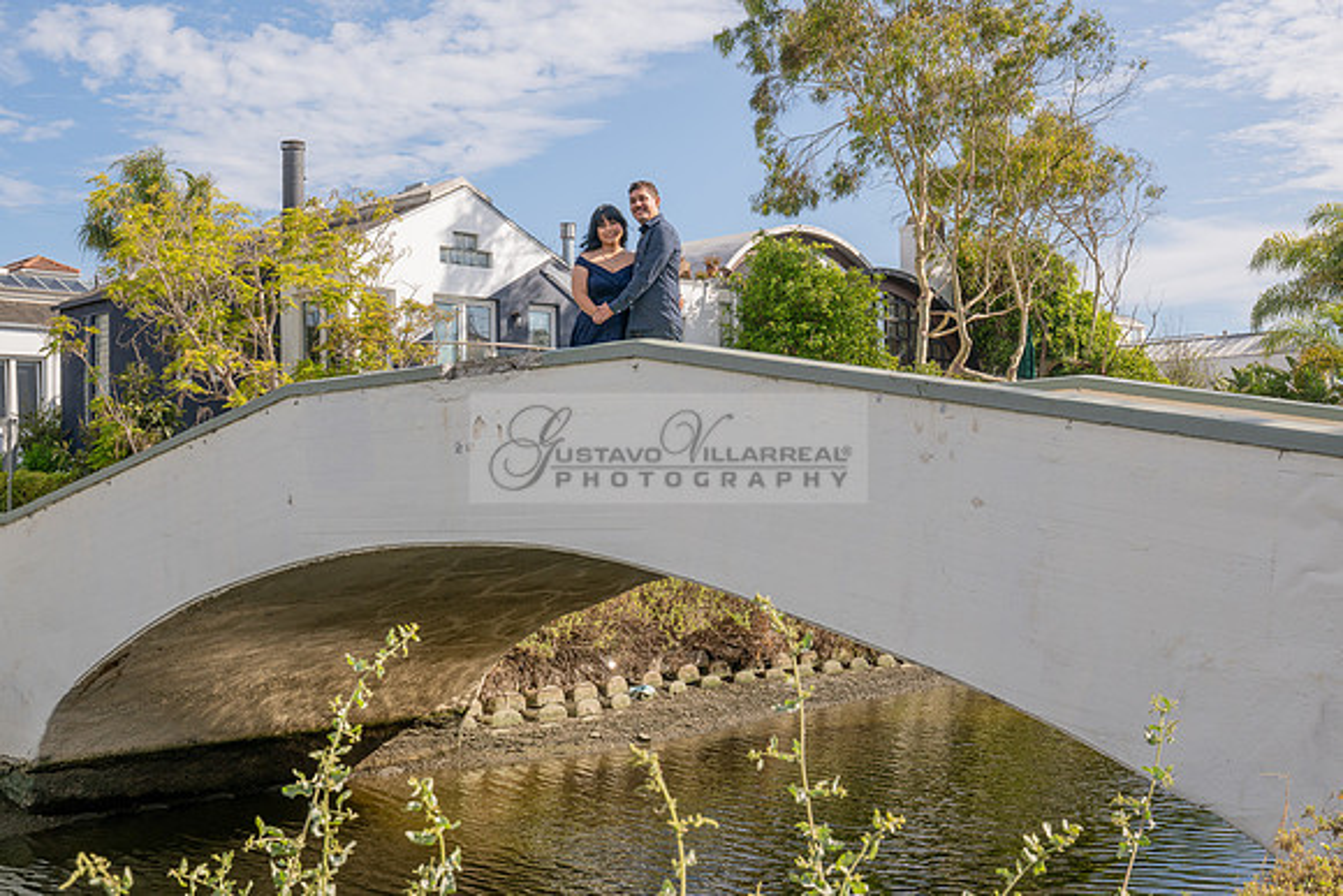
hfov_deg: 44.8
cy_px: 430
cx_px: 698
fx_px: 1629
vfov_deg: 30.7
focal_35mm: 44
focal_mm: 42
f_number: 14
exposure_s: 1/125
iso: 200
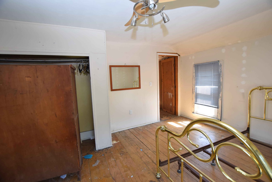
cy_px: 91
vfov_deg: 77.4
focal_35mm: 15
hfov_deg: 100.3
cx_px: 136
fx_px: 113
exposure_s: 1/80
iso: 800
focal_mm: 10
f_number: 4.5
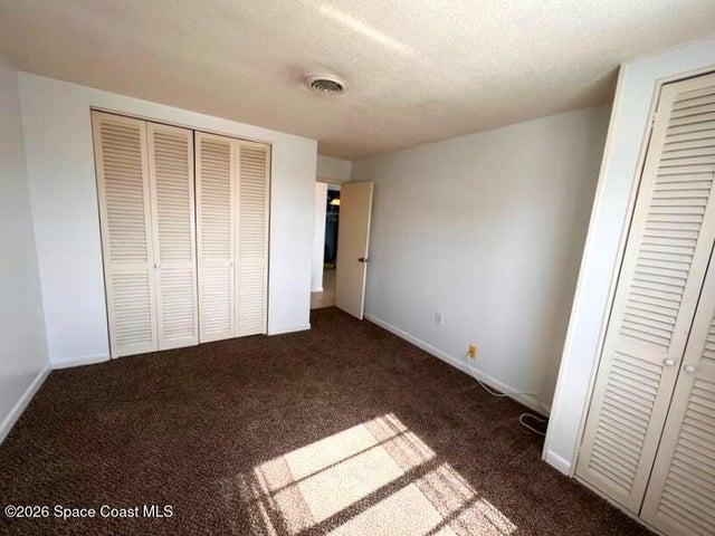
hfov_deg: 102.1
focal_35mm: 14
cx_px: 358
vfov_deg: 85.7
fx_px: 289
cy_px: 268
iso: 32
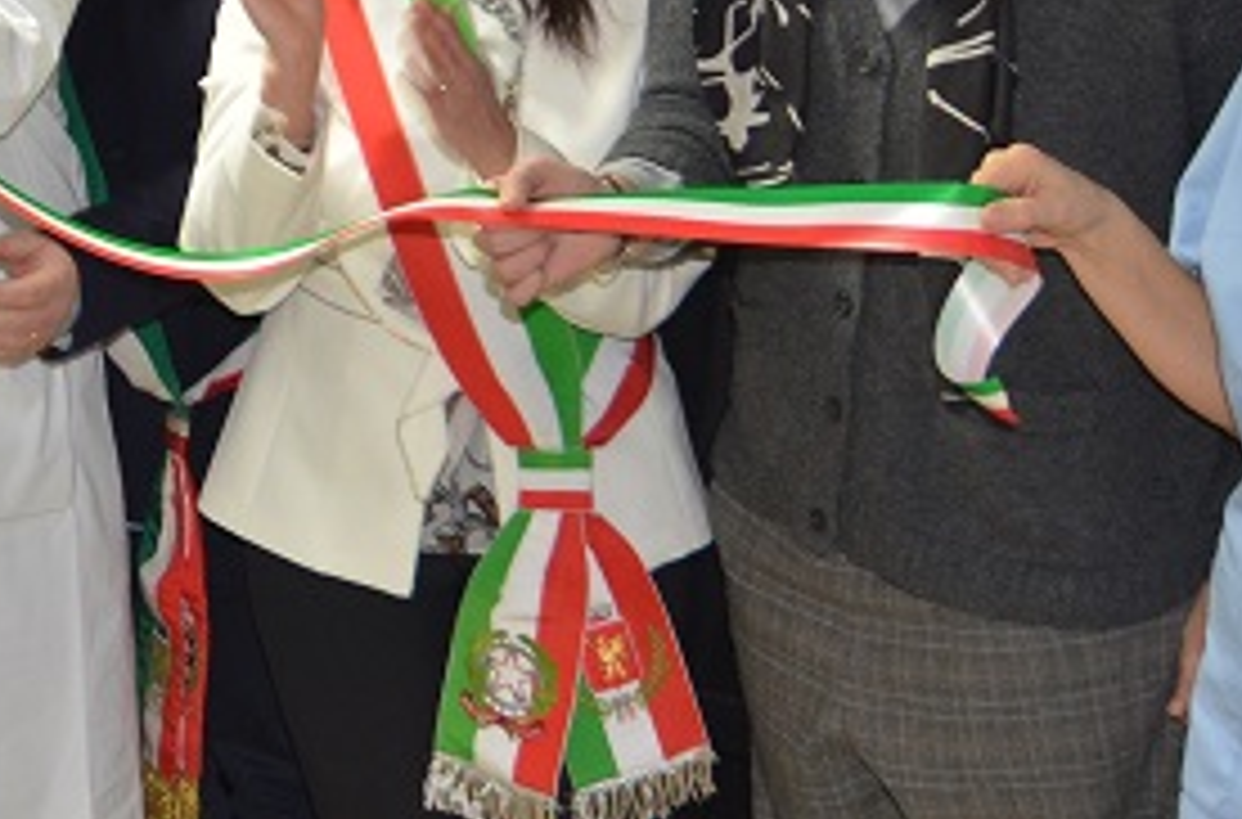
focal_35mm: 87
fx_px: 2991
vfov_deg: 15.5
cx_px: -72
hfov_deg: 22.3
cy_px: 214
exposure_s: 1/60
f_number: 4
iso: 800
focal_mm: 20
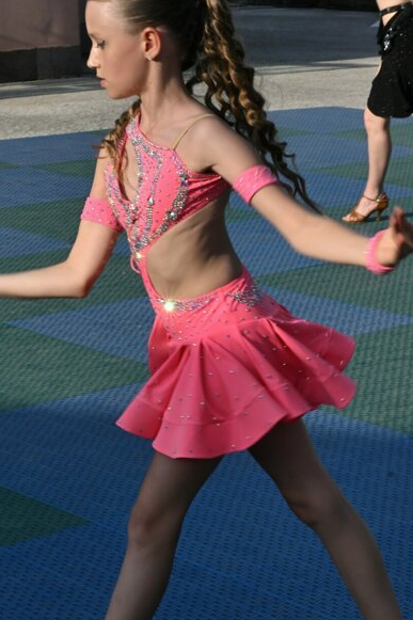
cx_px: 264
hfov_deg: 11.6
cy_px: 384
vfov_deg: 17.3
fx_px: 2032
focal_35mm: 118
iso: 200
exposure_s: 1/125
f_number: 16
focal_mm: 50
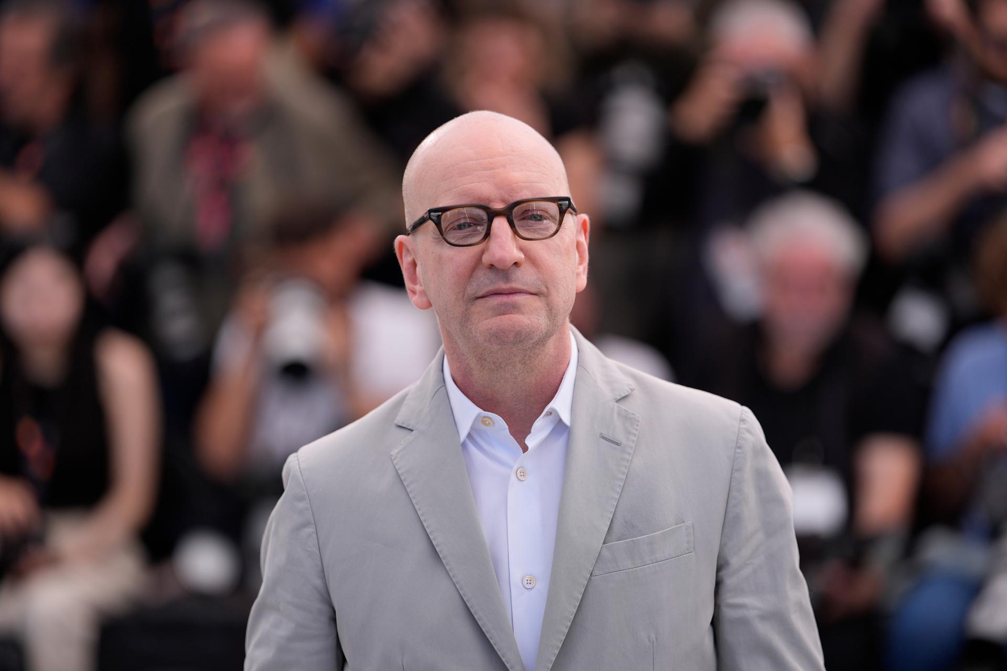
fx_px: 4196
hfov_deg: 13.7
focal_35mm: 150
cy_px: 336
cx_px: 504
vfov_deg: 9.1
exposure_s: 1/5000
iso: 250
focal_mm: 150
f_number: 2
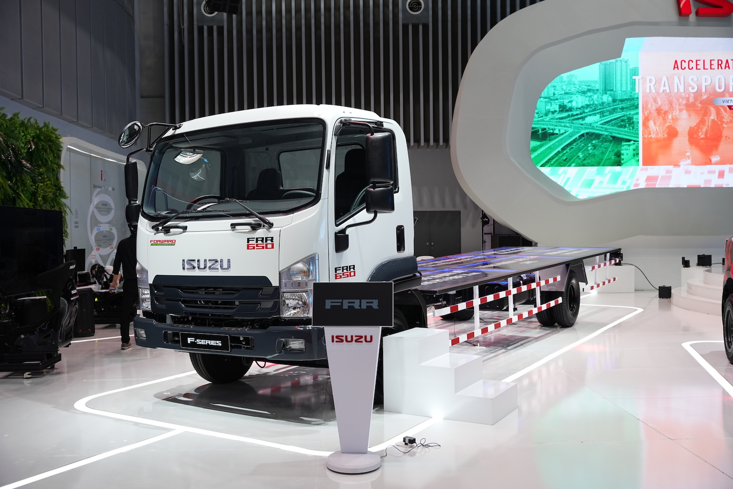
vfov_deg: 38.2
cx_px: 366
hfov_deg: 54.8
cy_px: 244
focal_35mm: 35
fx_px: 706
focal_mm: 34.7
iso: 1000
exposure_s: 1/125
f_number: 4
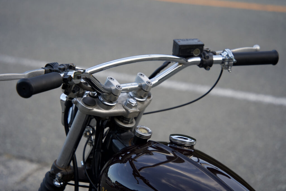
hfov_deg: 19.5
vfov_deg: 13.0
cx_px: 143
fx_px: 834
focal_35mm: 105
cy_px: 96
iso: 800
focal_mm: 105
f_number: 4.5
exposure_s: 1/160
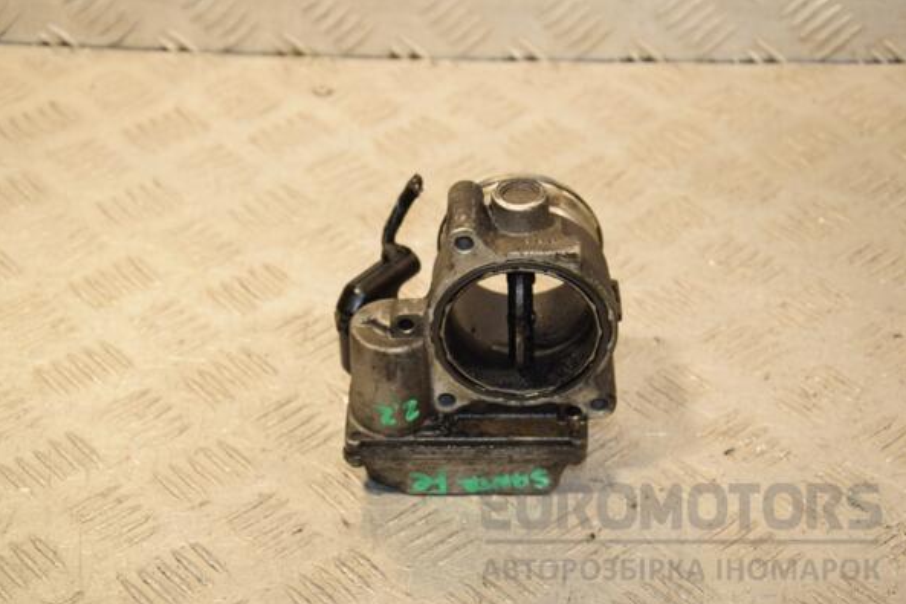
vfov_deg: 15.5
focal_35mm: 88
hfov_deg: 23.1
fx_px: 2214
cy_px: 303
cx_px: 452
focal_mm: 58
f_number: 6.3
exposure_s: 1/200
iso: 800
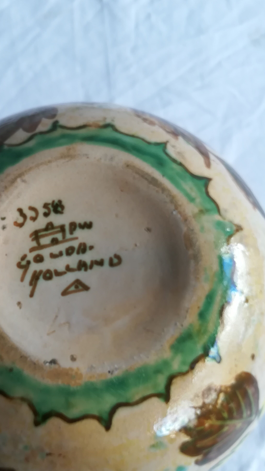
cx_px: 74
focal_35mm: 31
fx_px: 387
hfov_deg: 37.1
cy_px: 254
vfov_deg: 62.5
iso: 50
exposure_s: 1/50
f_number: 2.2
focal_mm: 3.83
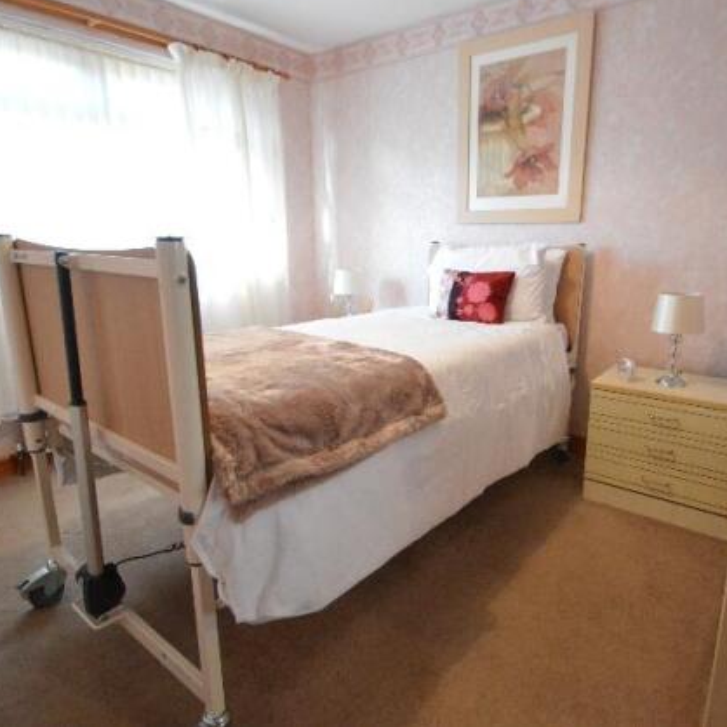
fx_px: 475
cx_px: 421
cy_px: 351
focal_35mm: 20
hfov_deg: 74.3
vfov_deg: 74.8
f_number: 3.5
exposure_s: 1/250
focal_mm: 10
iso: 3200
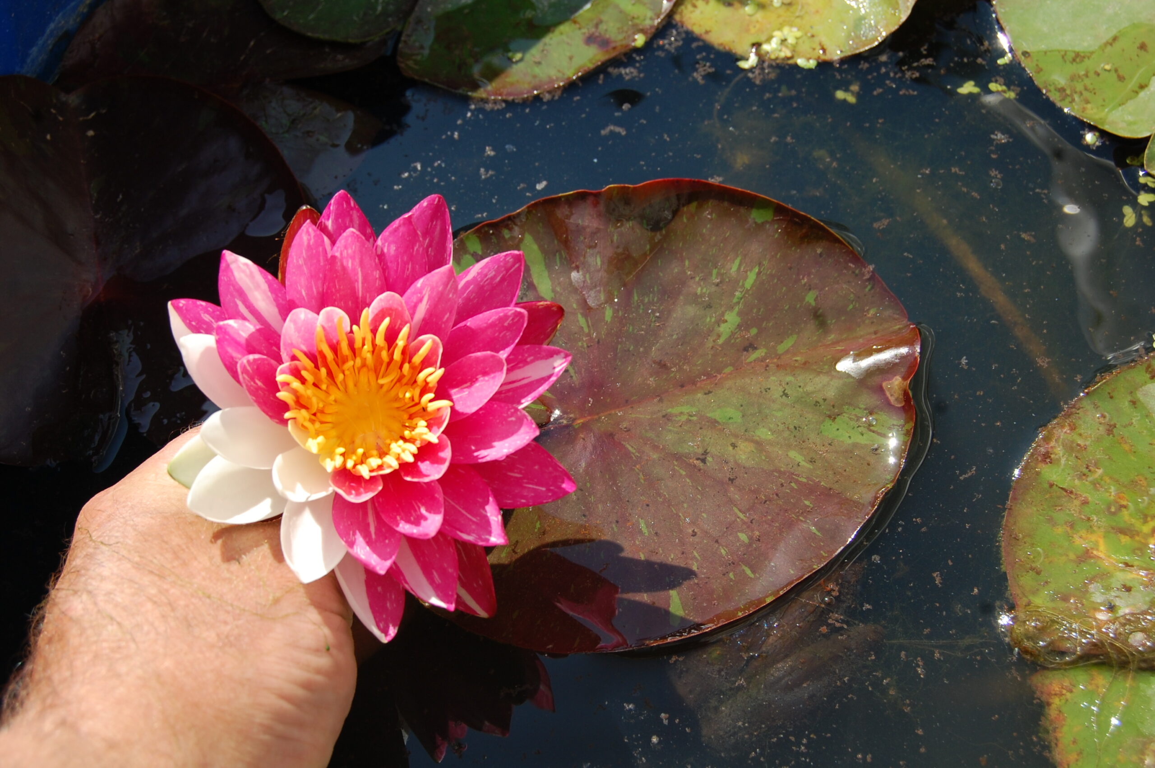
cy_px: 384
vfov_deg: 23.7
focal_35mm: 57
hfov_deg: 35.1
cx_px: 578
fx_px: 1827
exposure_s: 1/250
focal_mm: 38
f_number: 8
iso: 200
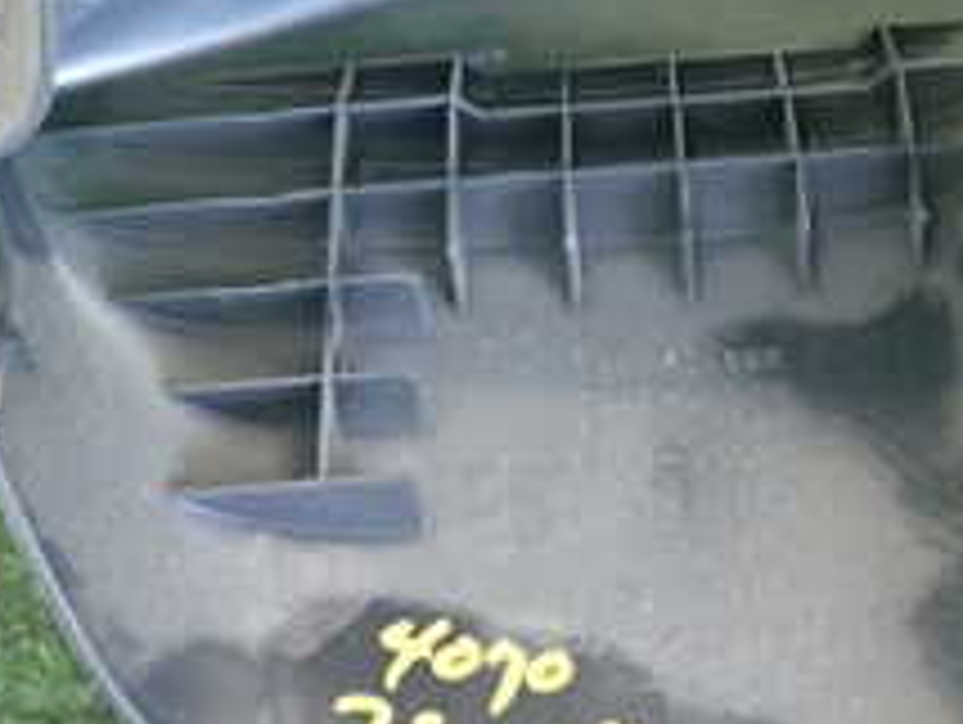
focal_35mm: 84
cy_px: 18
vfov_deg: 17.2
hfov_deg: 23.2
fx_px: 2339
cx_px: 634
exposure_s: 1/30
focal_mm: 5.4
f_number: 2.3
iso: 500
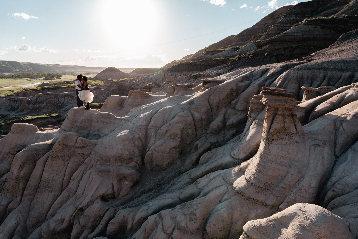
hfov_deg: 73.7
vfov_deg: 53.2
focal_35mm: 24
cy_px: 120
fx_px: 239
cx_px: 179
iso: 100
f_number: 6.3
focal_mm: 24
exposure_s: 1/200
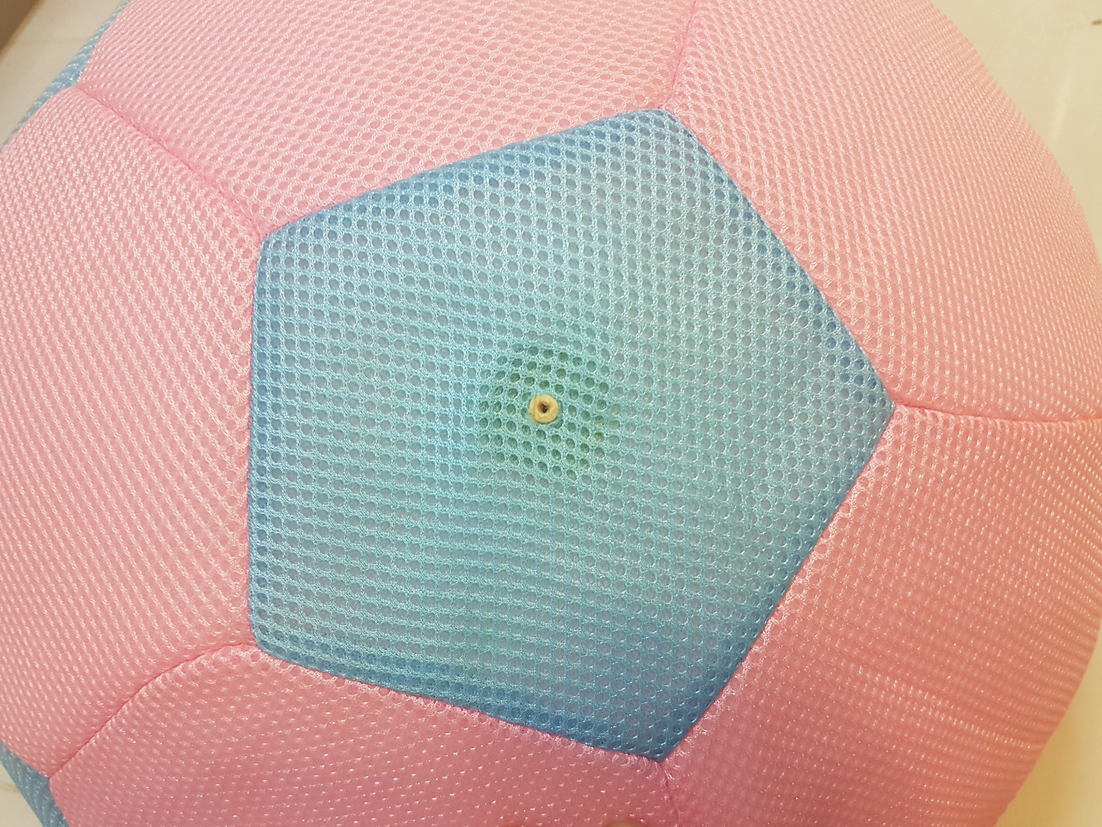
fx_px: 828
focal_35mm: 26
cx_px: 551
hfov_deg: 67.3
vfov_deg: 53.1
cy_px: 414
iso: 160
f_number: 1.7
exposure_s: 1/50
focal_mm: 4.2
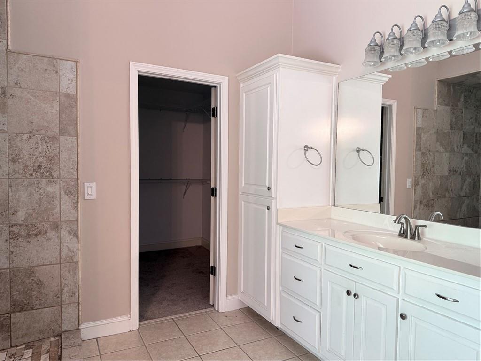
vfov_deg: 56.8
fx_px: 333
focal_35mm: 24
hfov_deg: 71.6
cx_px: 240
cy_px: 180
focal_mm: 6.76
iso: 160
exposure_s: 1/60
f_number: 1.78
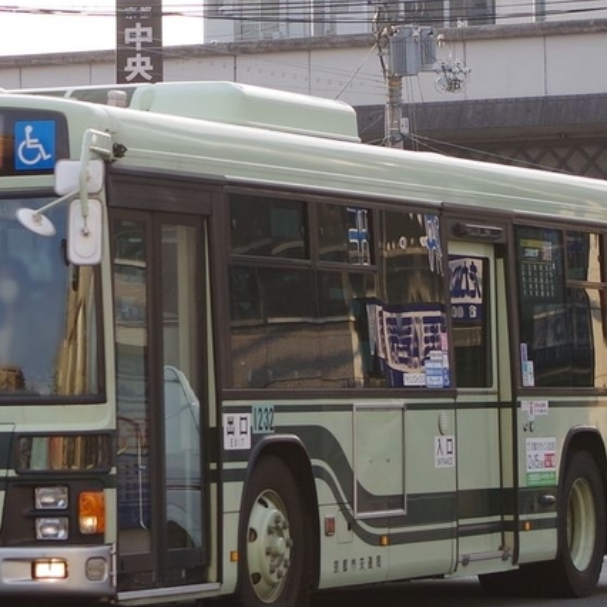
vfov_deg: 19.1
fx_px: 1805
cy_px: 320
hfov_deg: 19.0
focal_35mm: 91
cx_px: 188
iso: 200
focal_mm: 37.5
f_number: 4.5
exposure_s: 1/320
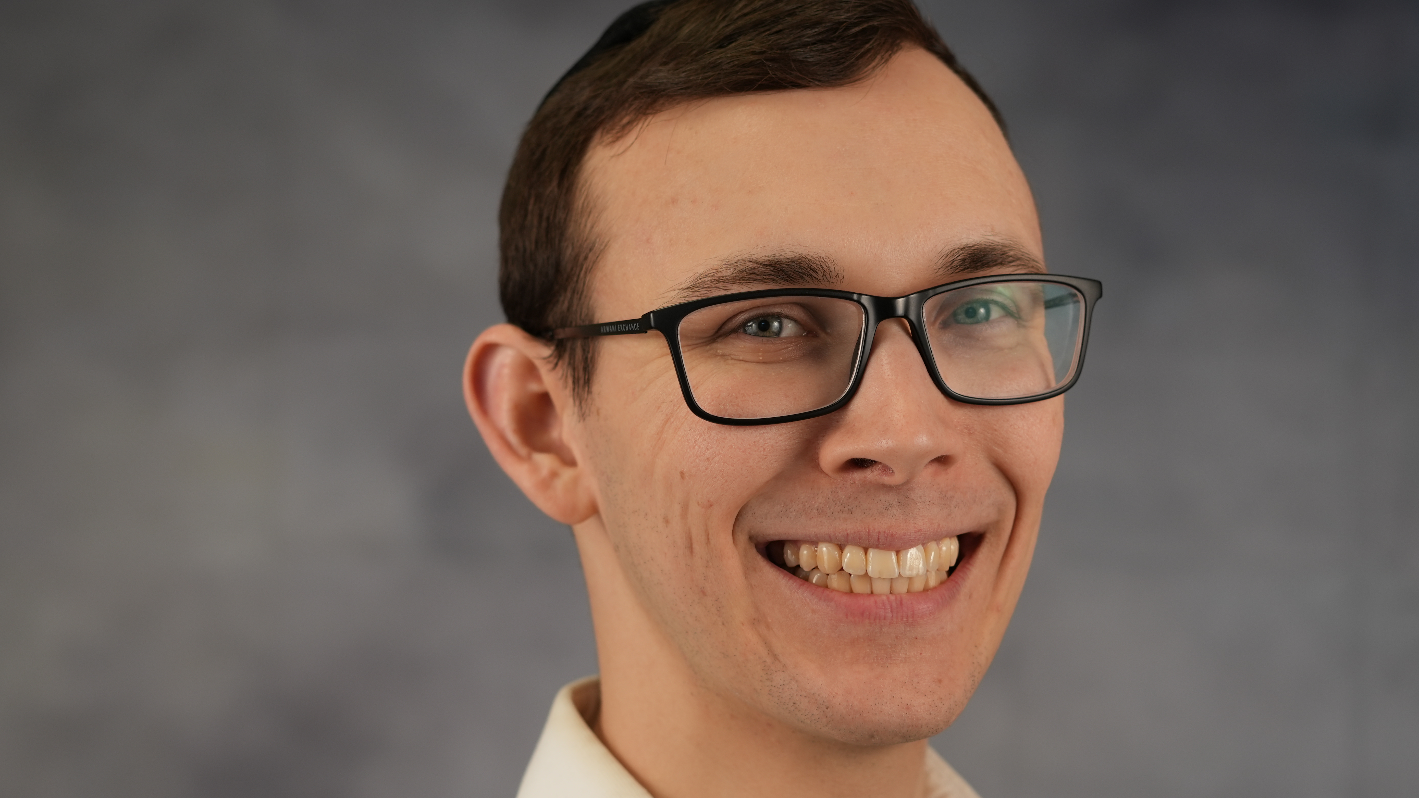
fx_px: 2483
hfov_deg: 31.8
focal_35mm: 66
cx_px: 813
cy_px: 537
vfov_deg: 18.2
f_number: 4
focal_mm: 50
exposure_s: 1/160
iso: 200
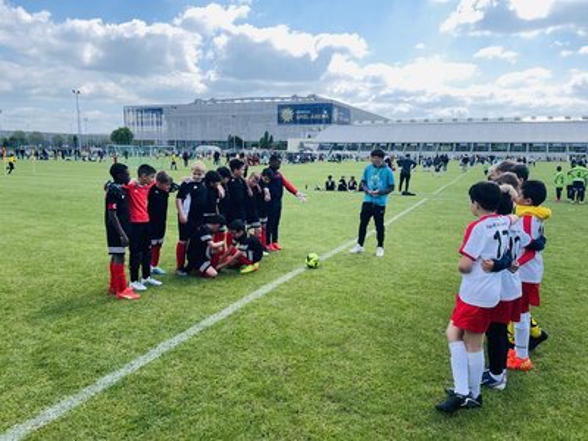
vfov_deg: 53.1
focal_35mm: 26
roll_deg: +0.8
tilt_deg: -12.5
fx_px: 442
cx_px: 294
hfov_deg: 67.3
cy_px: 220
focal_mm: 4.2
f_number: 1.6
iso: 32
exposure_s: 1/3401
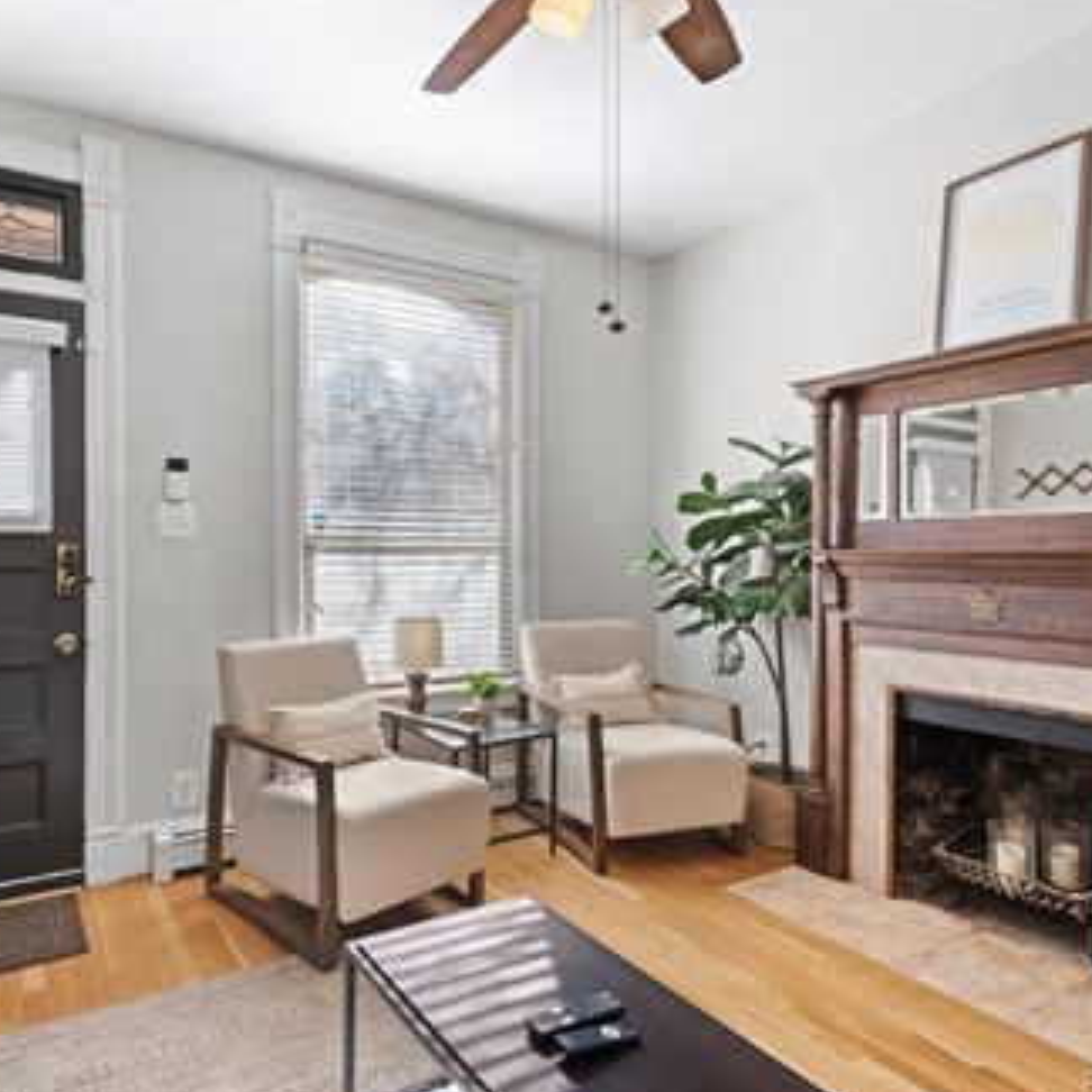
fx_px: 749
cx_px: 411
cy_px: 544
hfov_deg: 71.0
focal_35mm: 21
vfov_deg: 72.1
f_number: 9
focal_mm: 16
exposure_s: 1/1.25
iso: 500
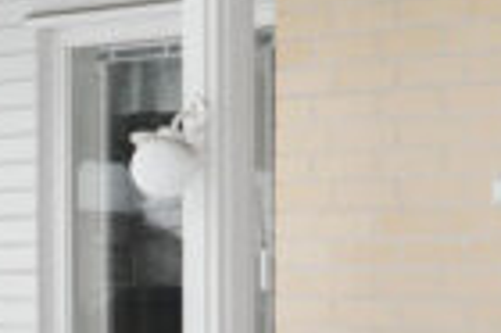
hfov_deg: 10.8
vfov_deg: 7.4
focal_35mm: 185
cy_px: 286
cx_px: -168
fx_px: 2572
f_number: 10
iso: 500
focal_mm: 36
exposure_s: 1/160
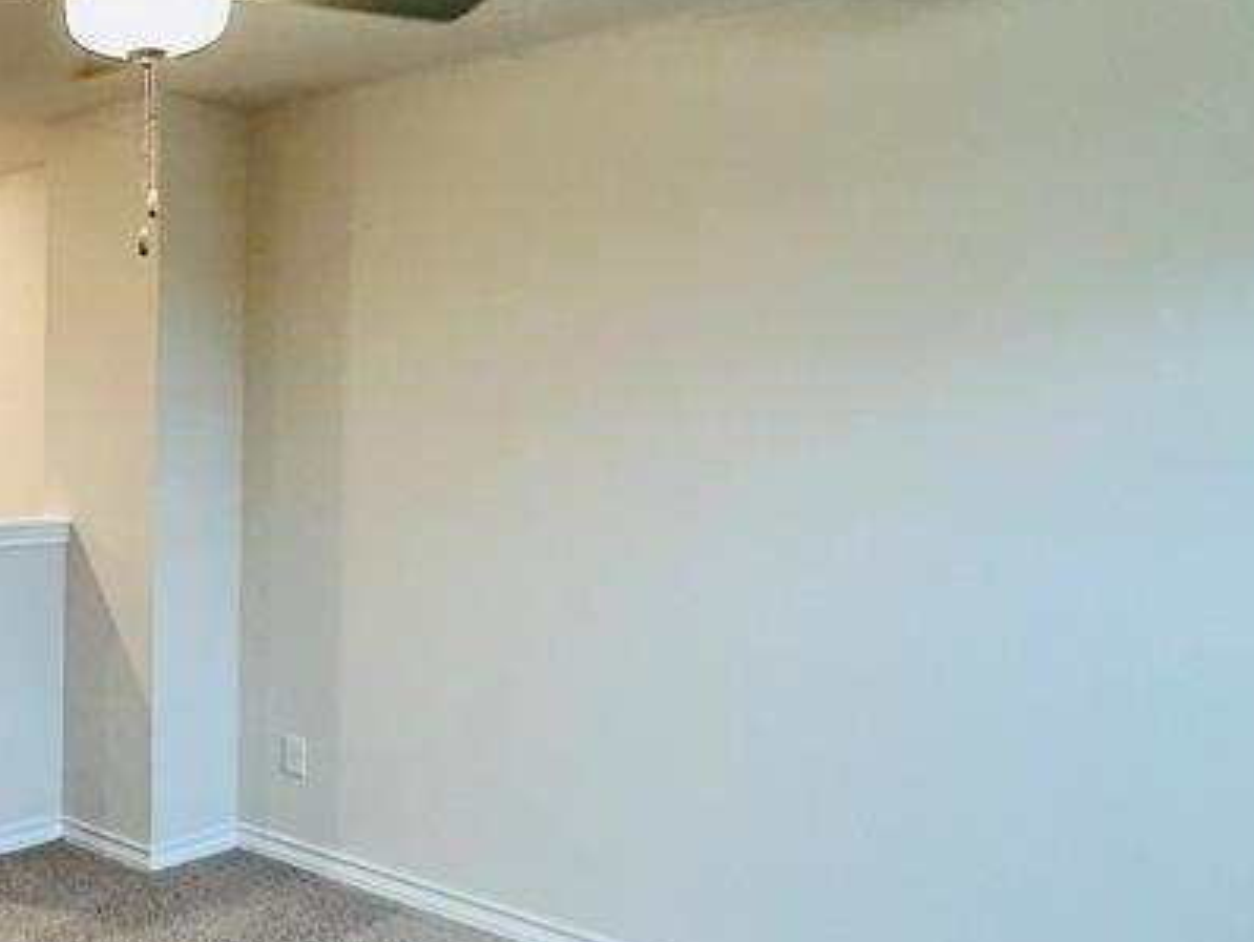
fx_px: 1305
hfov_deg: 43.7
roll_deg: +0.0
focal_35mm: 36
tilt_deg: -3.1
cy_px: 485
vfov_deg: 39.7
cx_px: -6
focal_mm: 2.22
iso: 250
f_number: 2.2
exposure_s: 1/120
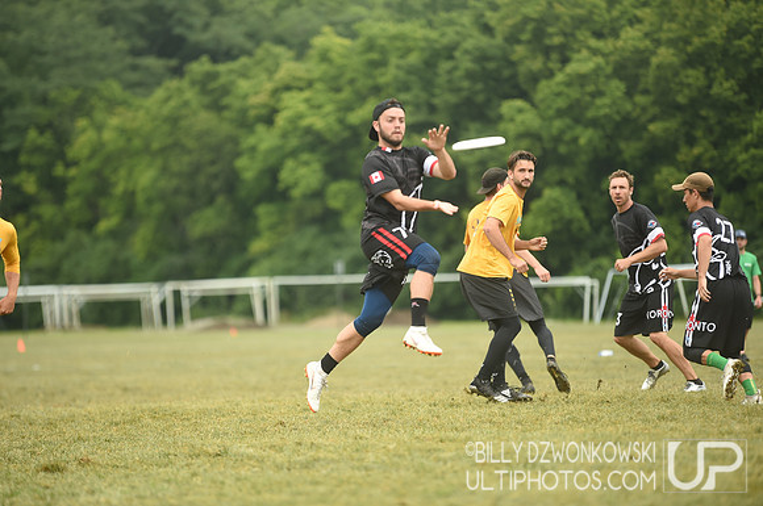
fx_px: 4233
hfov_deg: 10.3
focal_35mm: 200
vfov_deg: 6.8
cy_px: 253
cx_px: 382
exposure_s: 1/1250
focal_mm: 200
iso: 320
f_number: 2.8
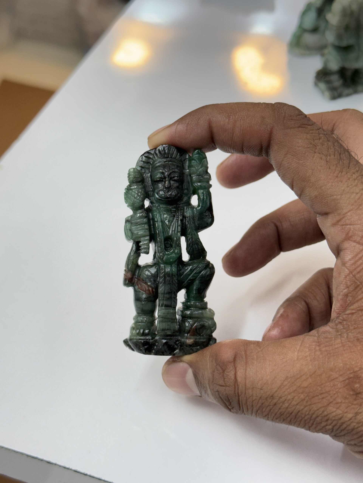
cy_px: 242
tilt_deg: -43.0
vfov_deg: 39.7
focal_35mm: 48
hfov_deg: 30.3
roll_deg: -4.2
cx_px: 182
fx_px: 671
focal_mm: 6.76
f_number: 1.78
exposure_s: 1/127
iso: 80
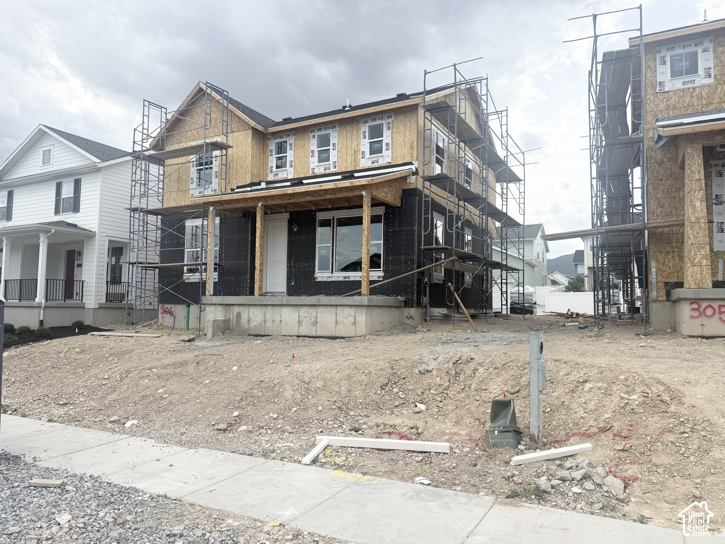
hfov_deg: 71.6
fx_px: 503
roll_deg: -0.7
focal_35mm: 24
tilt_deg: +4.2
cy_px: 272
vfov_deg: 56.8
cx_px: 362
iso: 80
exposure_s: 1/3953
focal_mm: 6.76
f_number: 1.78
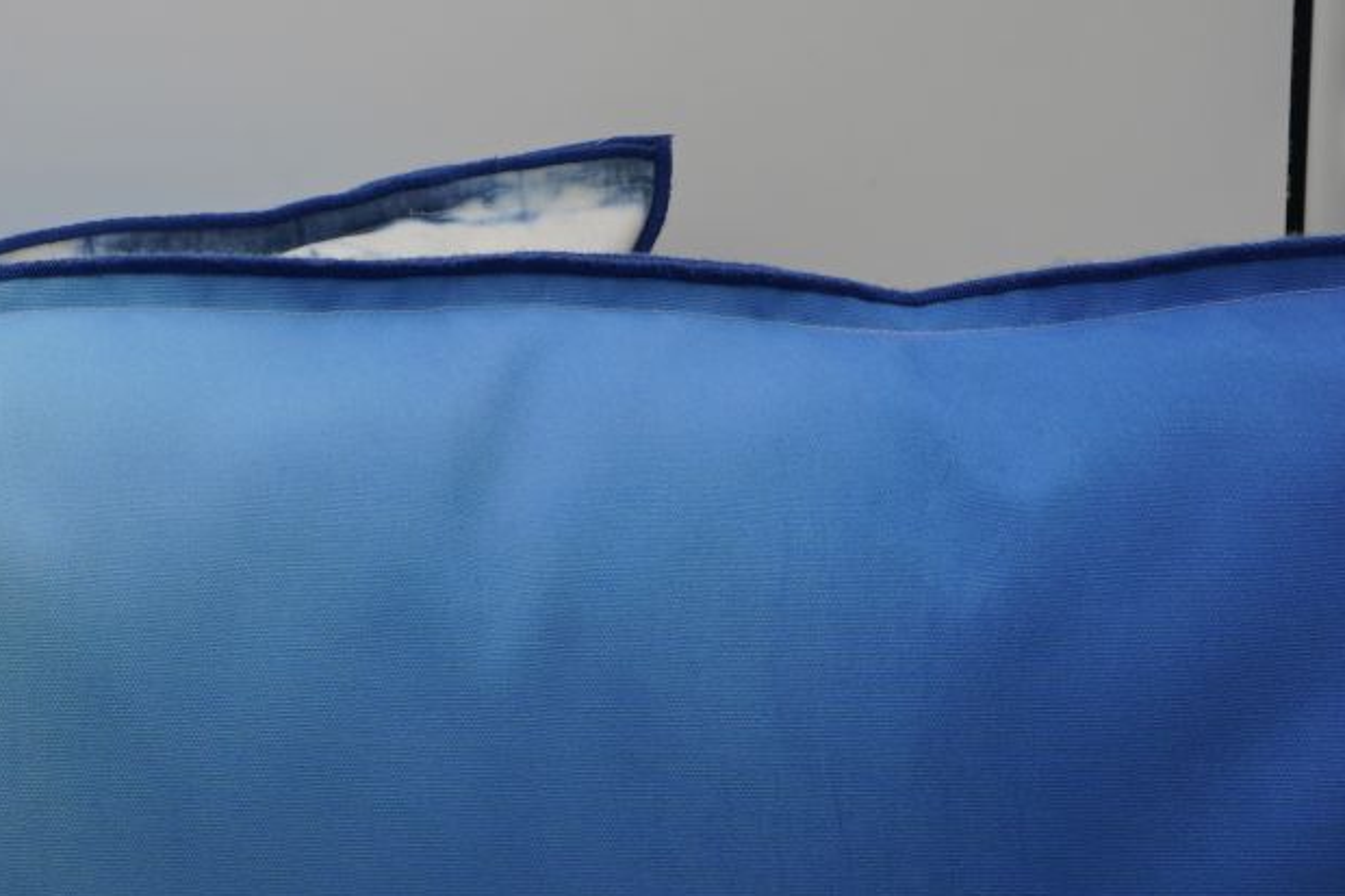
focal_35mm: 142
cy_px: 891
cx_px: -95
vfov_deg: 9.6
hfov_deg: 14.2
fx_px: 5304
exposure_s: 1/50
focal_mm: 44
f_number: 9
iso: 200
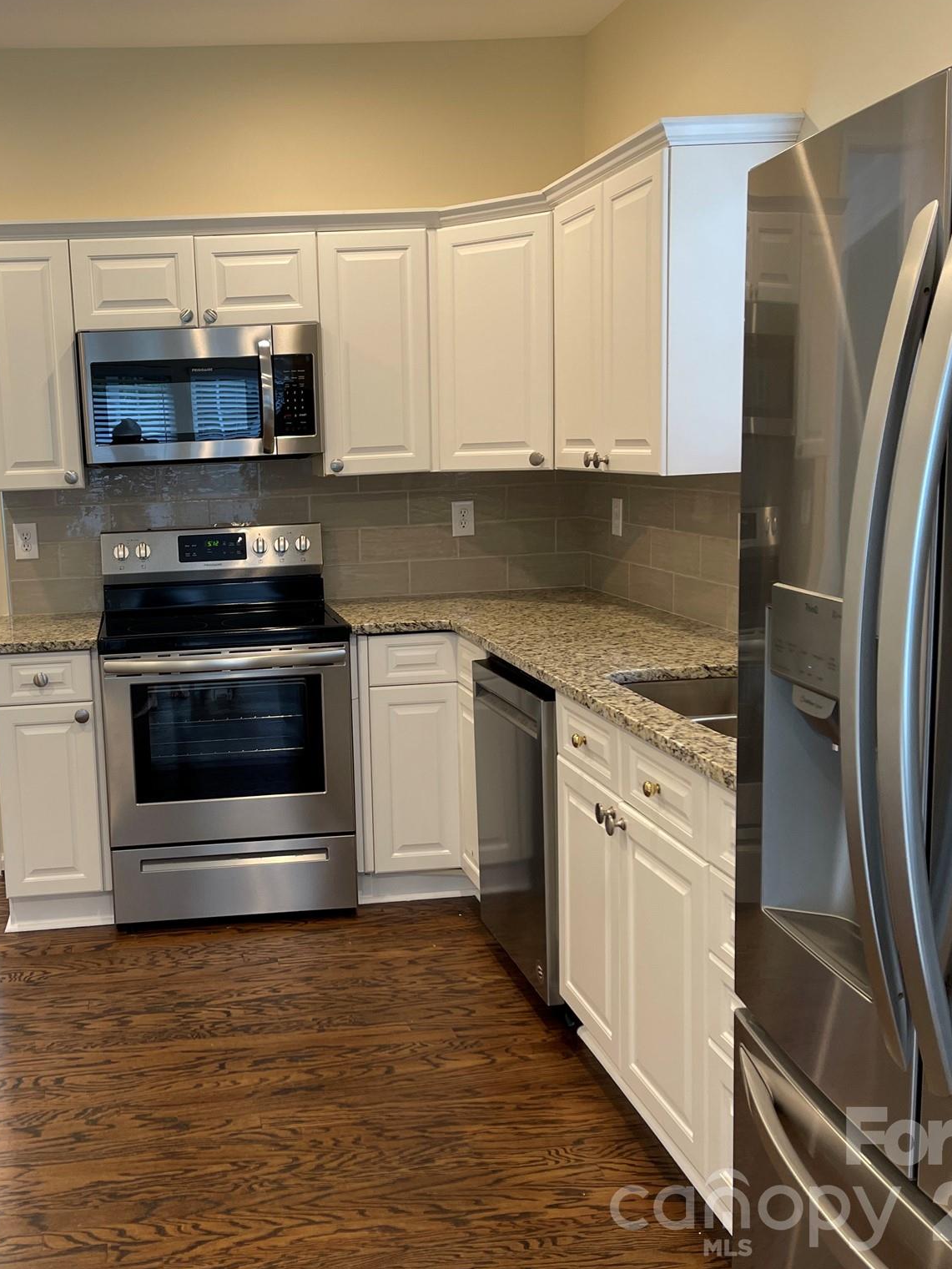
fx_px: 1283
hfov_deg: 39.8
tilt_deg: -8.7
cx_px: 258
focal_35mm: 35
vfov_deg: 52.6
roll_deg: +2.9
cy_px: 630
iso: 80
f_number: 1.6
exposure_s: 1/60
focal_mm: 5.1
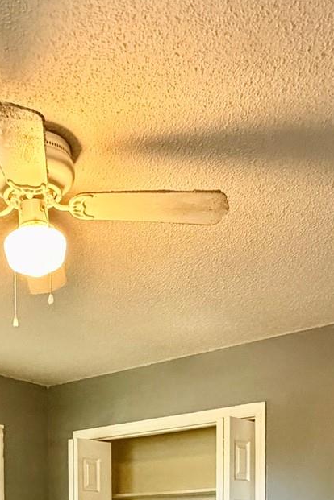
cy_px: 572
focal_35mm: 48
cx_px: 86
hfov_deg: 27.7
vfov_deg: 34.5
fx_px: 668
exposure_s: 1/60
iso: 800
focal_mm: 2.22
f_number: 2.2
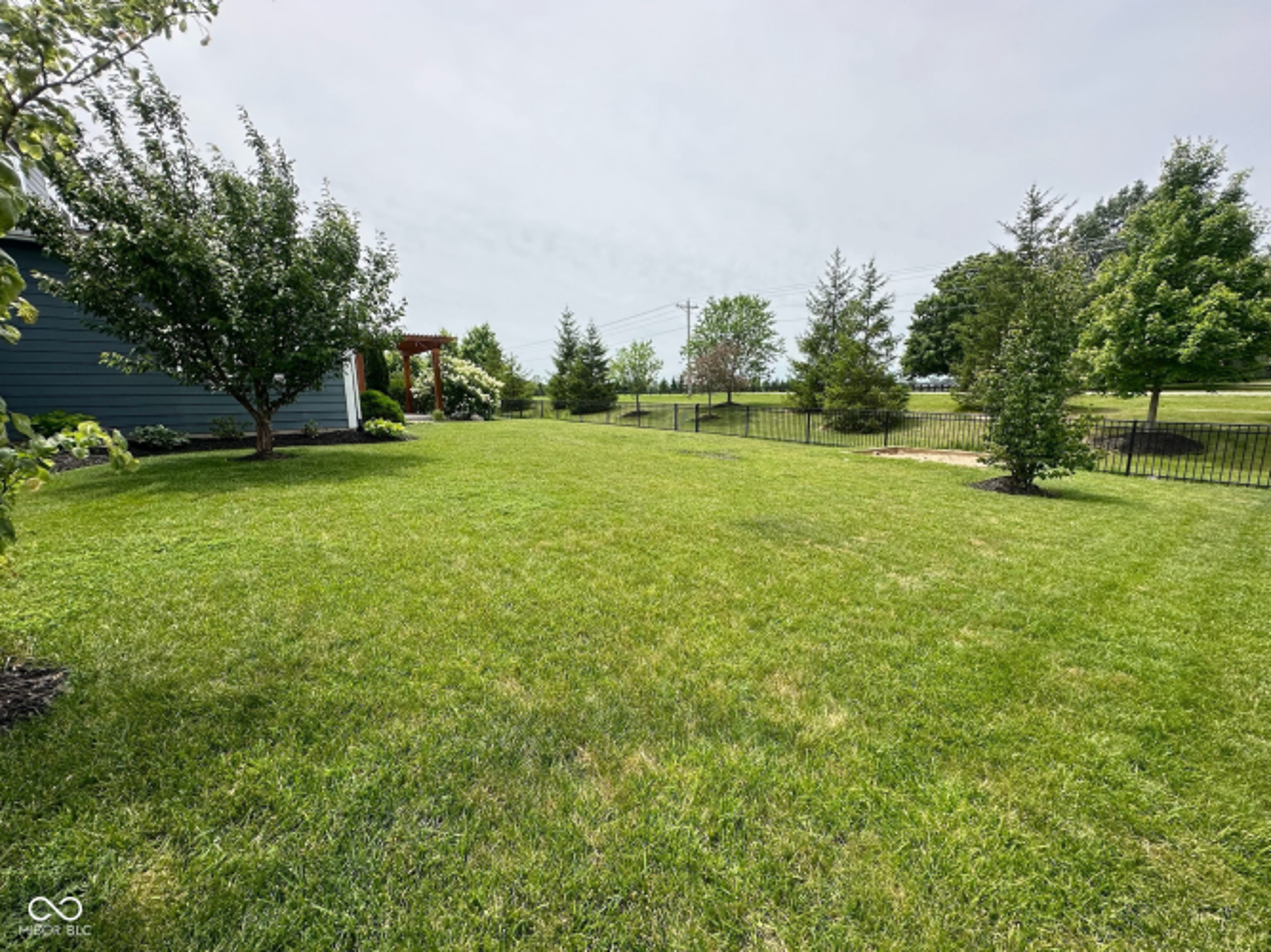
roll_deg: +0.3
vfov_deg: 85.7
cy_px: 476
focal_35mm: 14
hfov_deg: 102.1
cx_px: 636
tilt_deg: -9.3
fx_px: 514
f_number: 2.2
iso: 50
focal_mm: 2.22
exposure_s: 1/1511
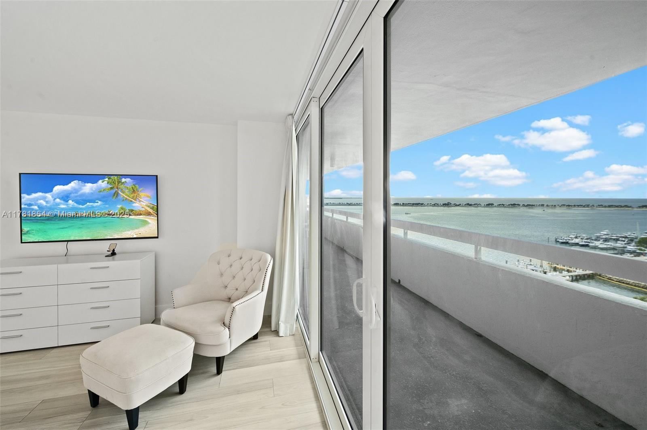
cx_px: 324
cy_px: 215
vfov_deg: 81.1
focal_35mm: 14
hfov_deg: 104.3
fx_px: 251
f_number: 8
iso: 200
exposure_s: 1/15
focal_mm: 14
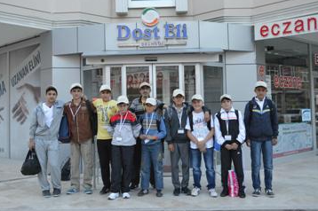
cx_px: 150
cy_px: 84
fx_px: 397
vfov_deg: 29.7
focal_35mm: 45
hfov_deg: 43.6
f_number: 3.8
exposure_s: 1/60
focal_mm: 24
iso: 450
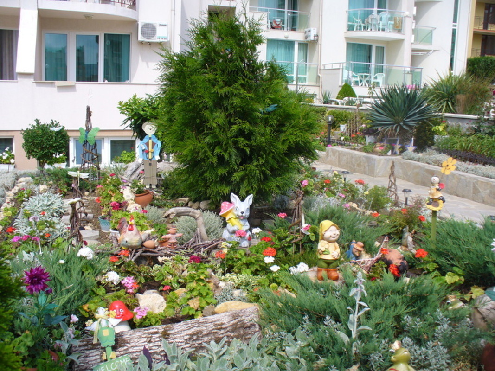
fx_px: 529
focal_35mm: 37
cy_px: 186
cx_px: 248
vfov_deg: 38.7
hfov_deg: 50.1
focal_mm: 6.1
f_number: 5.6
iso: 80
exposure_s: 1/320
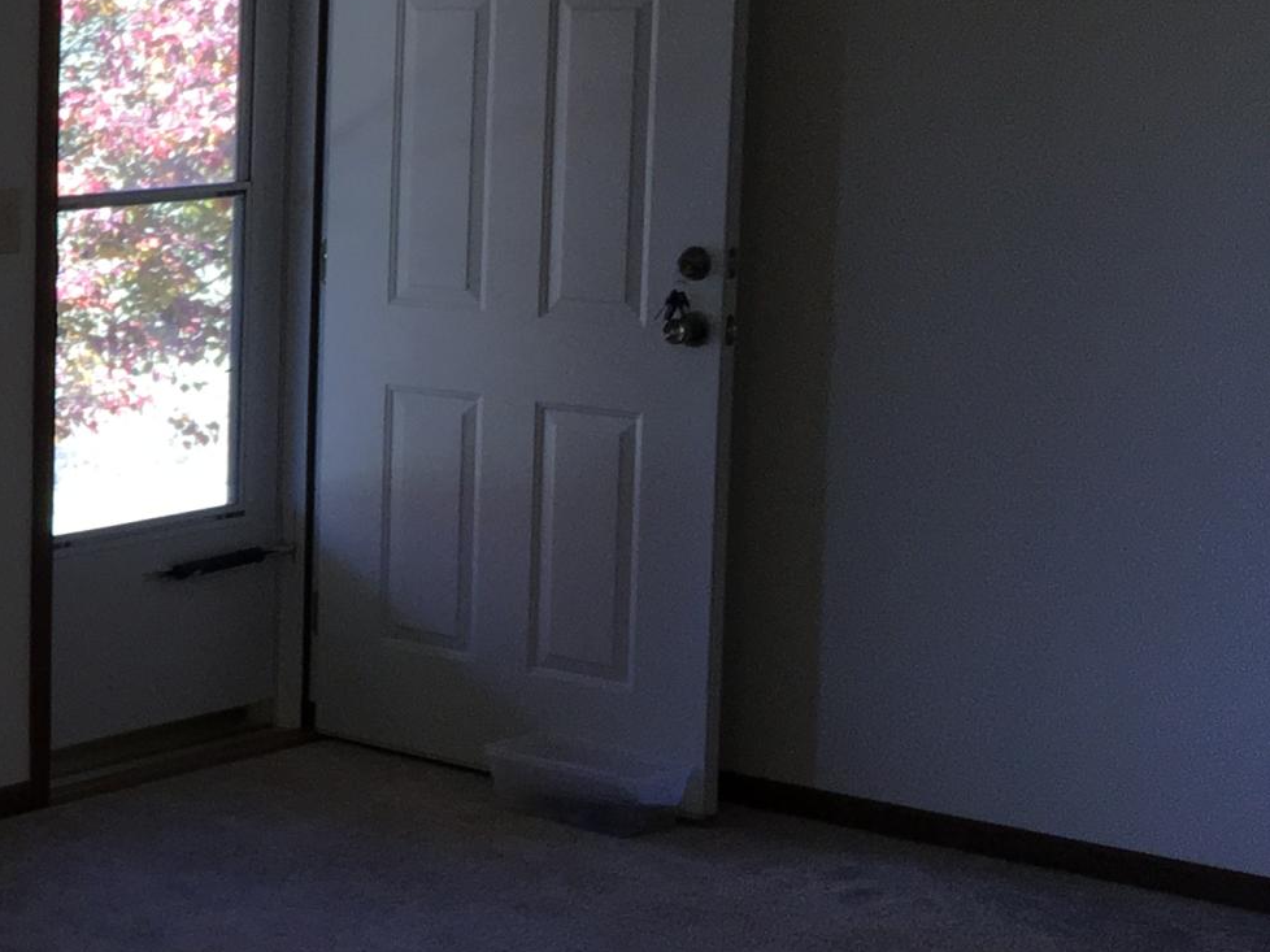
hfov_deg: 19.1
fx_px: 3264
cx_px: -674
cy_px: 360
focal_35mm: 89
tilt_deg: -9.3
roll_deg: +0.6
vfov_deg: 16.6
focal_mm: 4.15
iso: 40
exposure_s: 1/120
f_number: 2.2
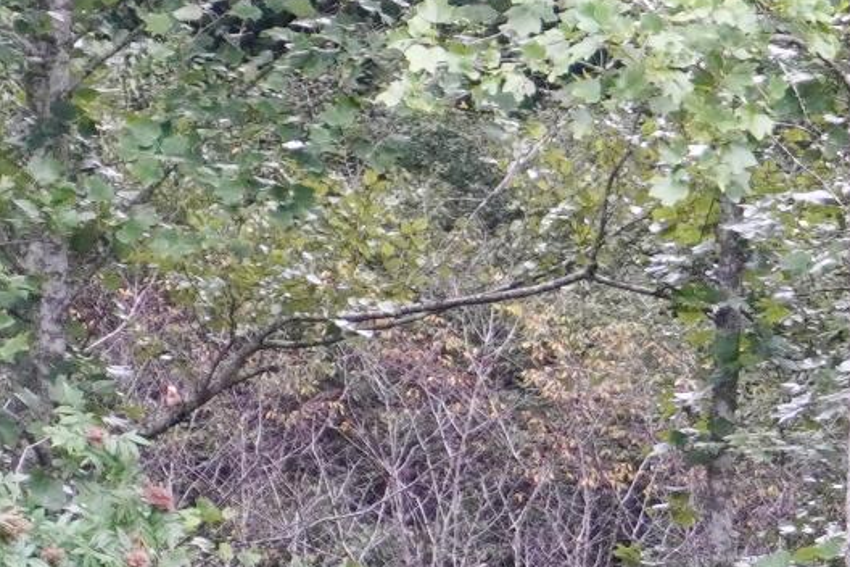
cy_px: 741
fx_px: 16688
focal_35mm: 707
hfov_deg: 2.9
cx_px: 1512
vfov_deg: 1.9
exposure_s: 1/160
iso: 800
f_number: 5.6
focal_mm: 83
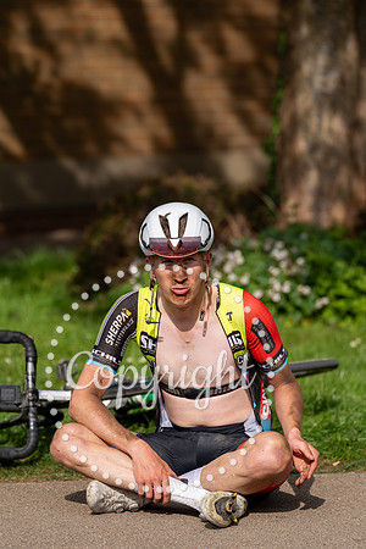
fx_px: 3050
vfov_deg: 10.3
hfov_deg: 6.9
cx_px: 183
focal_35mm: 200
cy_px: 274
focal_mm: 200
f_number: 4
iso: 125
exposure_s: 1/1000
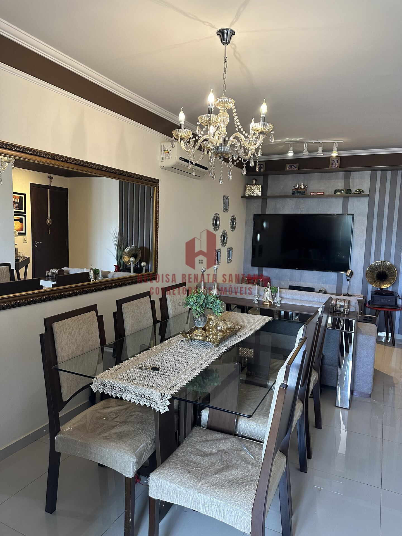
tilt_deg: -5.4
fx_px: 372
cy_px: 268
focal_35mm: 24
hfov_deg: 56.8
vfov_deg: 71.6
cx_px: 201
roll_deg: -1.9
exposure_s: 1/89
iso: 250
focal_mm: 6.86
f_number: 1.78
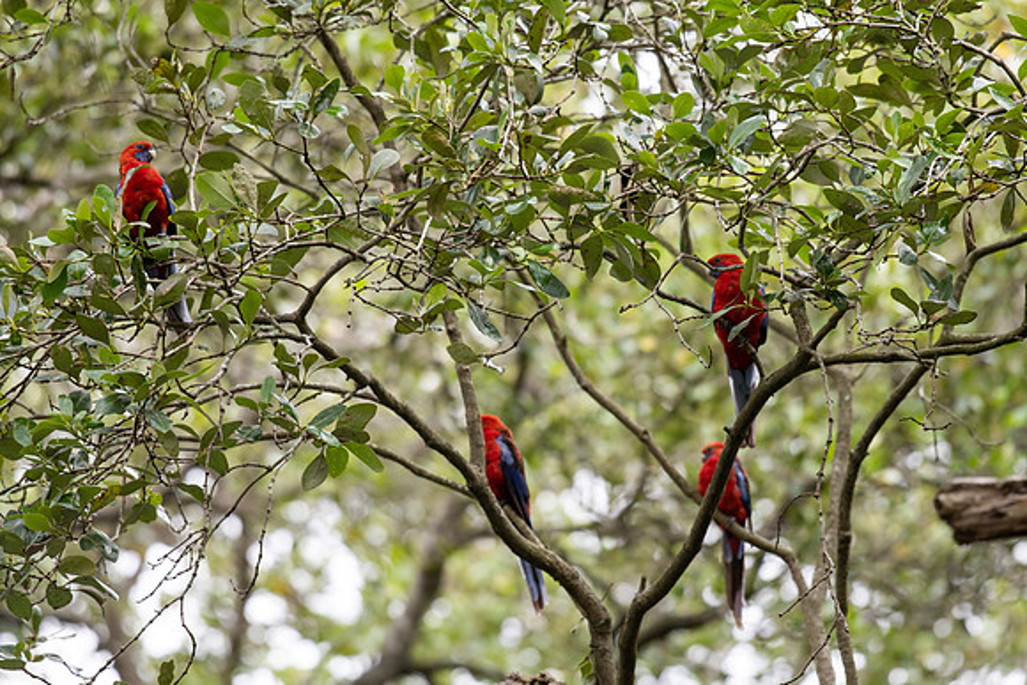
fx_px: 9701
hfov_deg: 6.1
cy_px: 342
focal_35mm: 340
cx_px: 514
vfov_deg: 4.0
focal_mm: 340
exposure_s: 1/200
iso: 640
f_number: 5.6
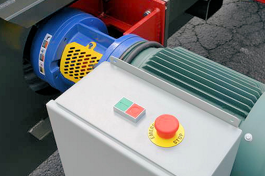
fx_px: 353
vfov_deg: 27.9
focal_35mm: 48
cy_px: 101
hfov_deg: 41.1
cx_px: 149
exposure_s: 1/250
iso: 160
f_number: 8
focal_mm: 18
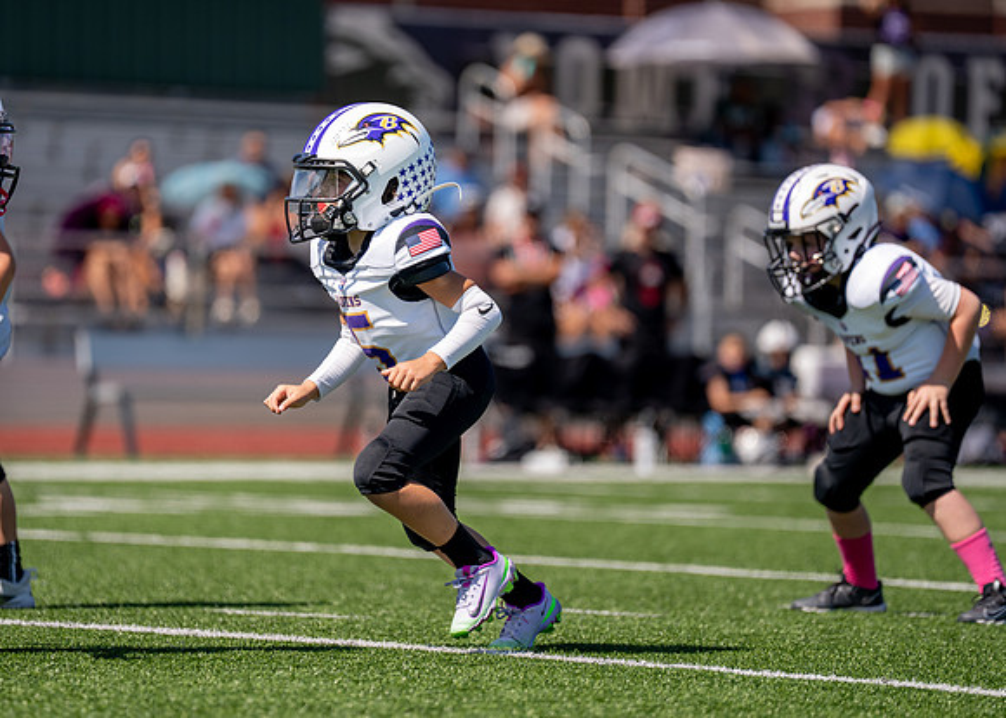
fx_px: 6906
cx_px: 443
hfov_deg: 8.3
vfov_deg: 6.0
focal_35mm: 242
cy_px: 305
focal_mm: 200
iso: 200
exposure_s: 1/4000
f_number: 2.8
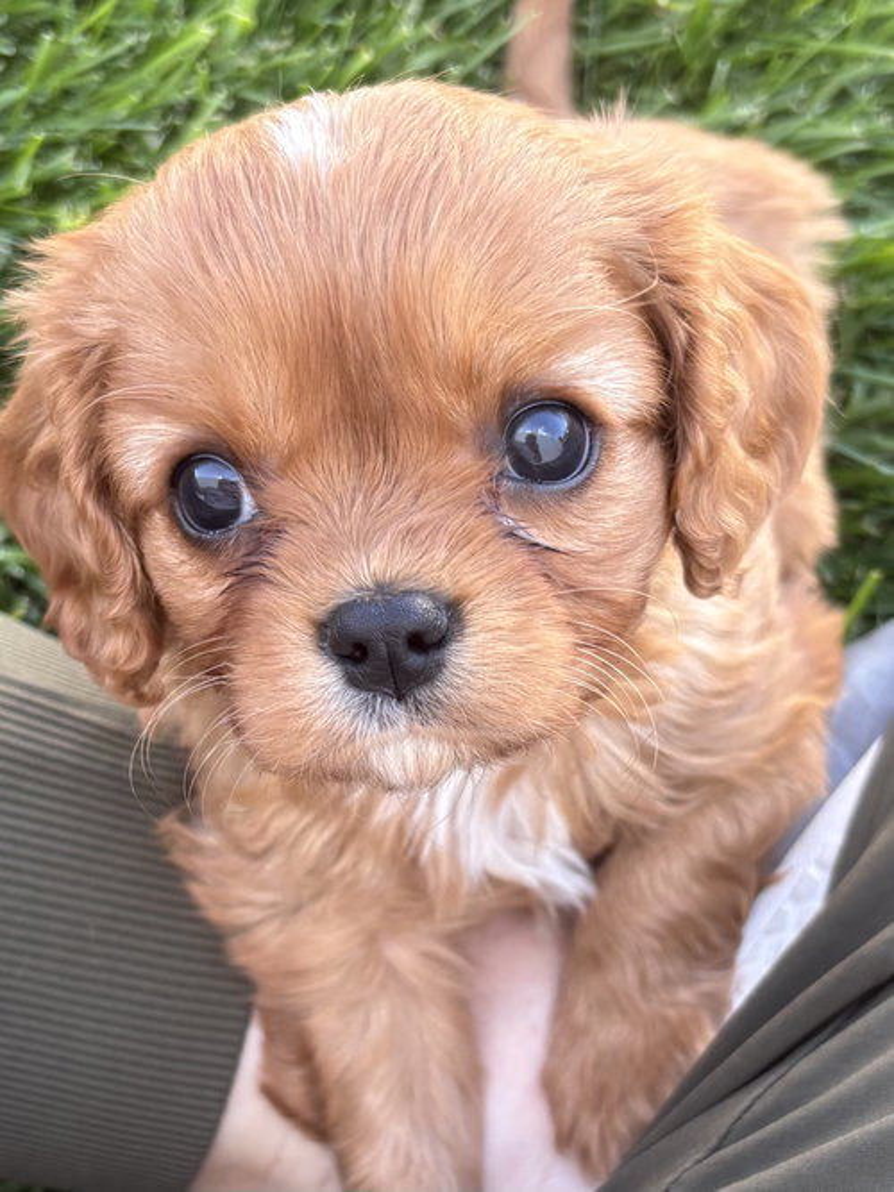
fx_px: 896
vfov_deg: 67.3
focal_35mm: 26
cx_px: 447
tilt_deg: -65.5
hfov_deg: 53.0
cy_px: 596
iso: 50
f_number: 1.6
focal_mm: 5.96
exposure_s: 1/121
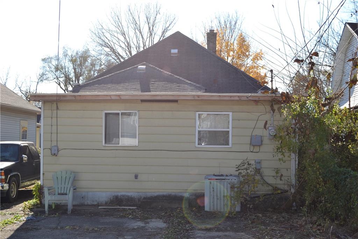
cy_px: 120
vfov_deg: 28.1
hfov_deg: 41.1
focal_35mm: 48
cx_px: 179
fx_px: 477
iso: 100
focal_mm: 32
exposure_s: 1/200
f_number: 7.1
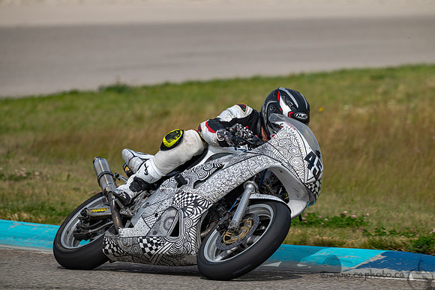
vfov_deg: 3.3
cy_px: 145
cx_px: 218
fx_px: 5076
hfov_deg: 4.9
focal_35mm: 420
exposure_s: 1/1000
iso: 100
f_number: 6.3
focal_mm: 420
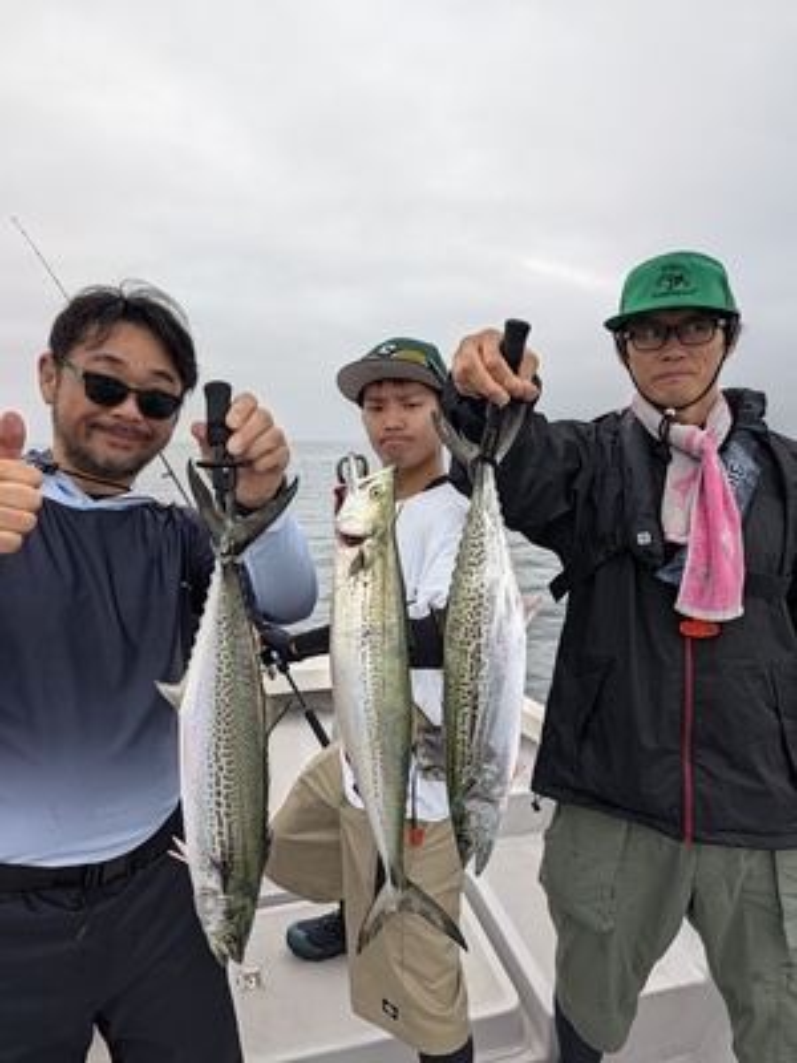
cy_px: 532
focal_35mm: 23
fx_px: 706
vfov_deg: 73.9
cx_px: 398
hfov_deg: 58.9
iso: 18
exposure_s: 1/503
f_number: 1.7
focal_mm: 5.28
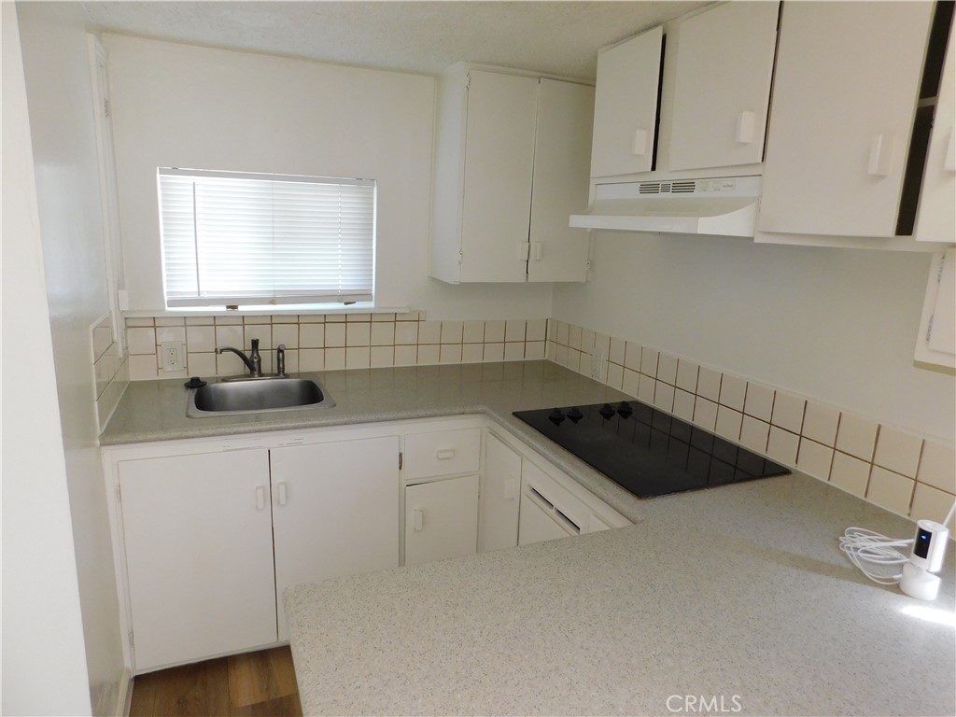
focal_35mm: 23
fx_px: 635
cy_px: 358
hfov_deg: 73.9
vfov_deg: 58.9
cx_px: 478
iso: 220
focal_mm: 4
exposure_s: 1/30
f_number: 3
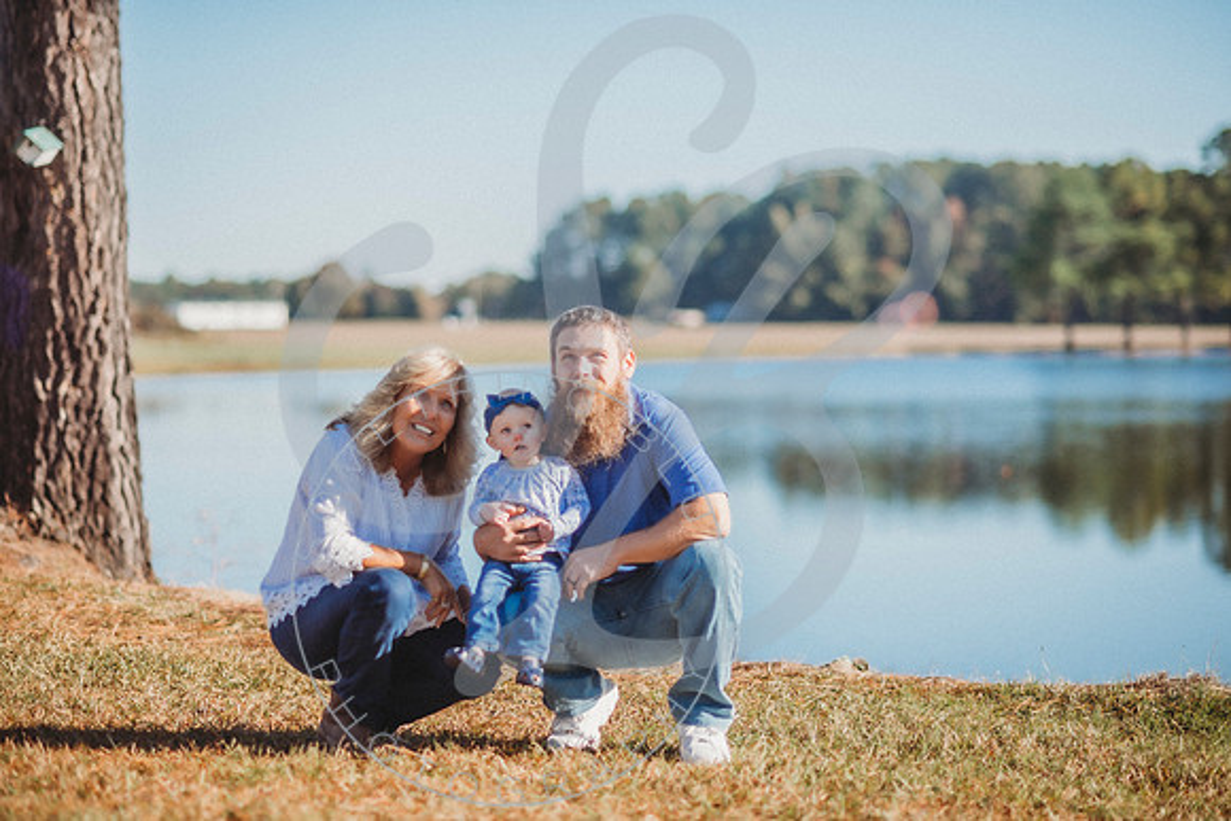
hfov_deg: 23.3
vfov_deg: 15.6
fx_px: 2990
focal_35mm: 87
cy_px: 410
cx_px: 625
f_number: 2.8
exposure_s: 1/2000
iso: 100
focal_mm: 85
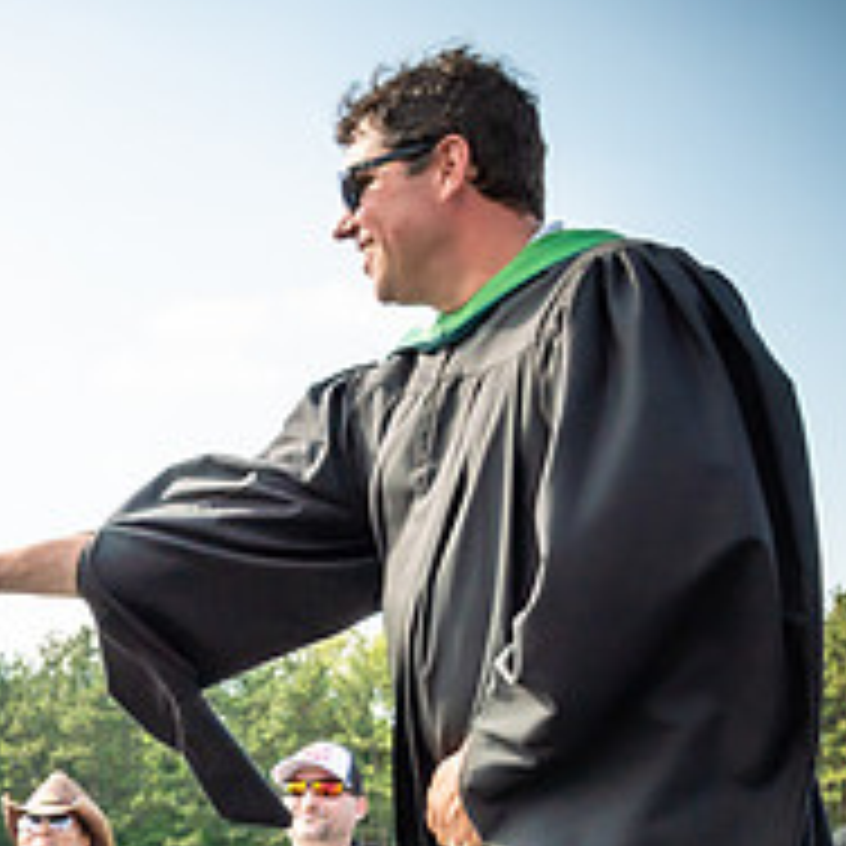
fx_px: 2157
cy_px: 940
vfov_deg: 21.1
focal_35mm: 78
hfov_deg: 19.6
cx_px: -376
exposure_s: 1/500
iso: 200
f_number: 7.1
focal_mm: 17
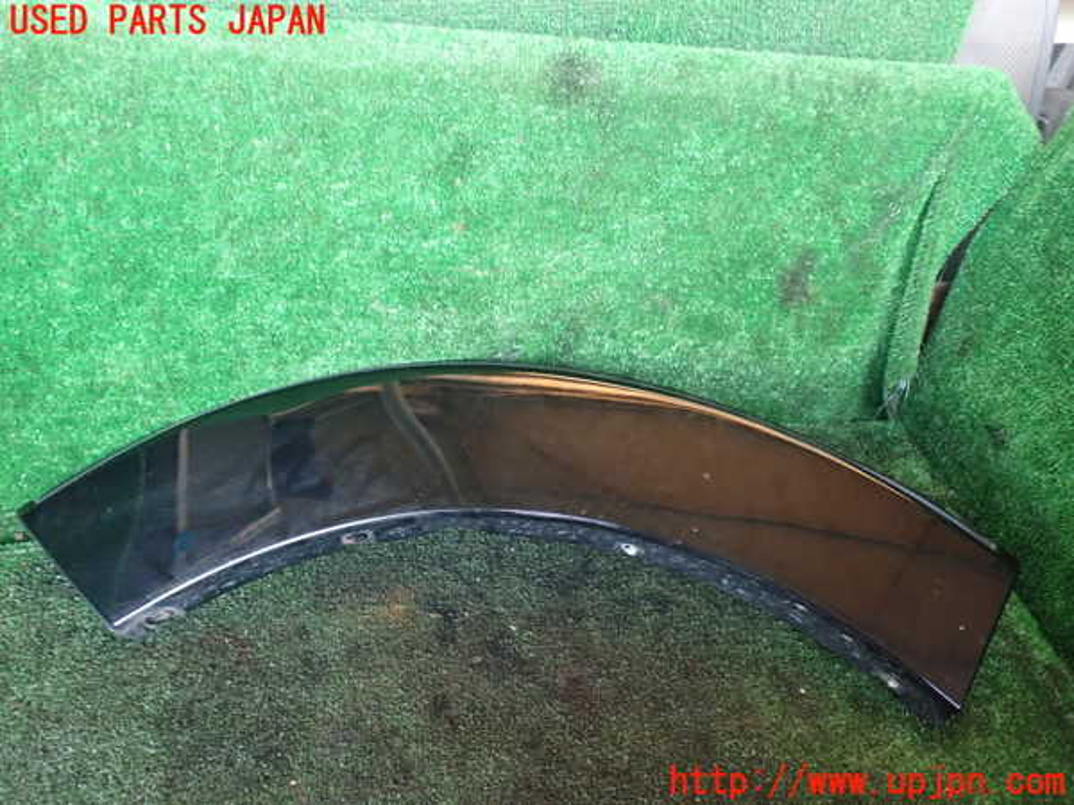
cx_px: 537
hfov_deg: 60.0
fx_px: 931
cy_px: 402
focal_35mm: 30
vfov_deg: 46.8
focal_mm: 5.4
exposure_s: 1/30
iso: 800
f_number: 2.3
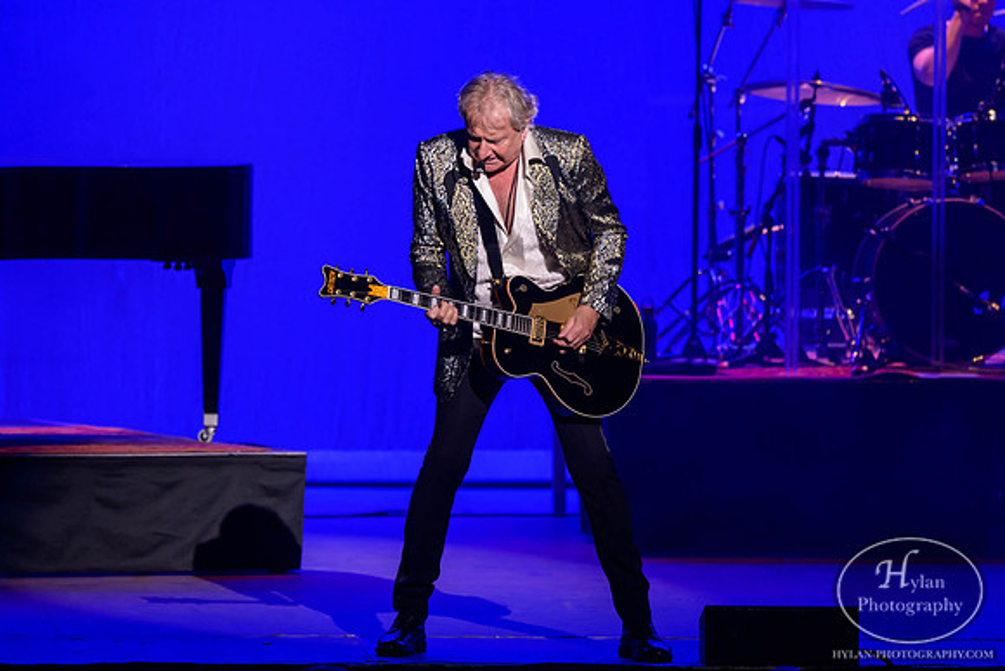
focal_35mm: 383
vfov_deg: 3.6
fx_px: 10696
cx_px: 536
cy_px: 320
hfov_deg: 5.4
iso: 2000
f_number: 4
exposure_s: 1/200
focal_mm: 300
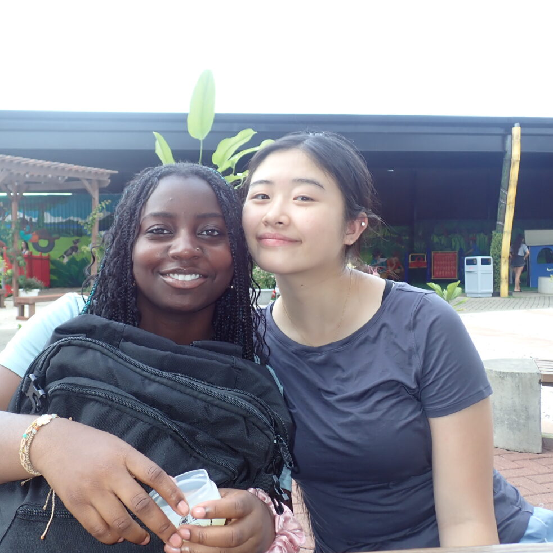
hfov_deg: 45.8
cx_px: 222
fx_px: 651
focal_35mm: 36
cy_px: 273
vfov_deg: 46.0
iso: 100
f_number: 3.2
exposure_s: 1/125
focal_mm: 5.4
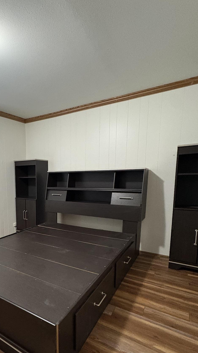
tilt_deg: -7.8
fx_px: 196
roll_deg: +1.0
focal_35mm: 21
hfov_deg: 50.1
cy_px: 204
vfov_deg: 83.2
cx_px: 37
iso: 640
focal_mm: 2.22
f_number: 2.2
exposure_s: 1/60
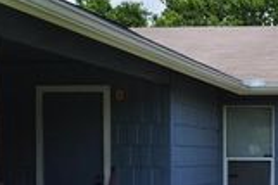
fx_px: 432
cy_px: 168
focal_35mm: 56
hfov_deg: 28.8
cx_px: 366
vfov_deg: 23.5
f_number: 10
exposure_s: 1/320
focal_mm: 12
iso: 200
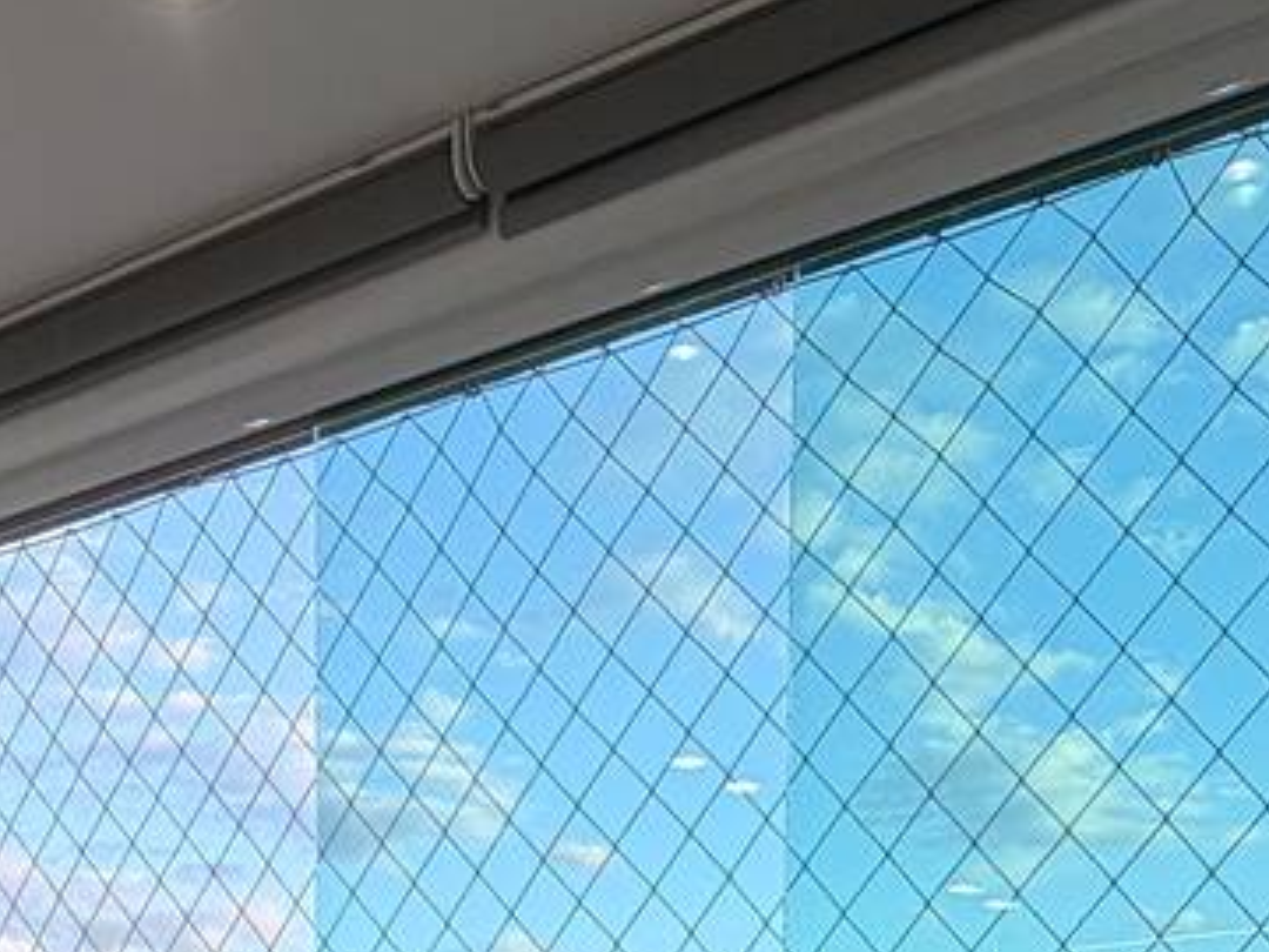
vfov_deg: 21.4
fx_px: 2053
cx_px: 494
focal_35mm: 56
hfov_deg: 34.2
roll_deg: -0.9
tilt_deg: -4.4
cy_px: 1470
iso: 64
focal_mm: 2.22
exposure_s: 1/120
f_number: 2.2
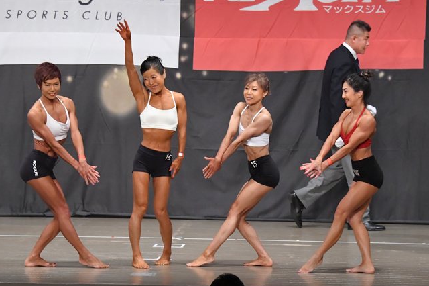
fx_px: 2263
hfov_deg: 10.8
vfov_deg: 7.2
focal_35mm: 190
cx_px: 189
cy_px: 151
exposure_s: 1/400
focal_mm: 105
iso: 6400
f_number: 5.6
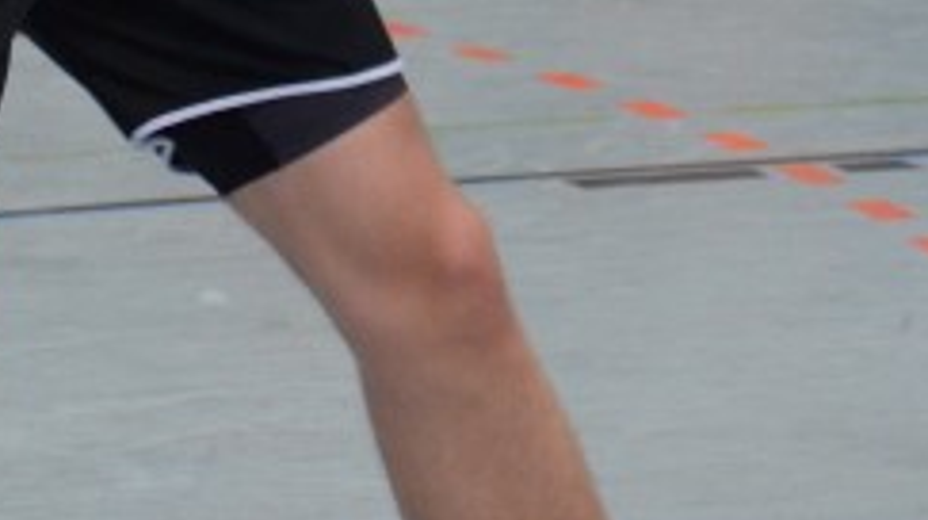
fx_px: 11428
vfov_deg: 2.6
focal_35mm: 465
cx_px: -378
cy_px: -814
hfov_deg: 4.6
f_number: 5.3
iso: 1600
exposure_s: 1/200
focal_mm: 62
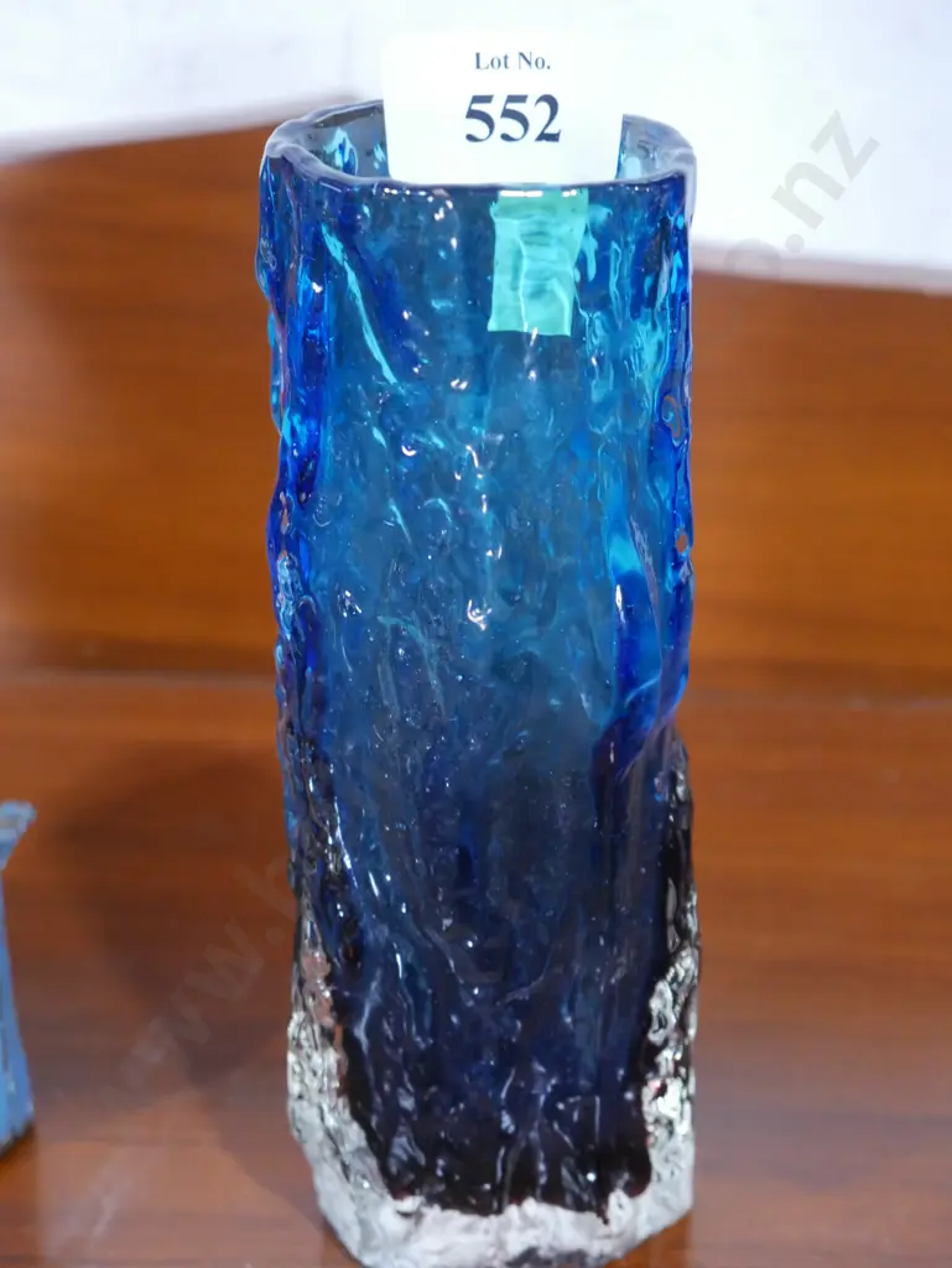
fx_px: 2418
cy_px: 634
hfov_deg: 22.3
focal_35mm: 66
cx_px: 476
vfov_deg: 29.4
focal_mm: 33
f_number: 5.4
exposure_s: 1/80
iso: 3200
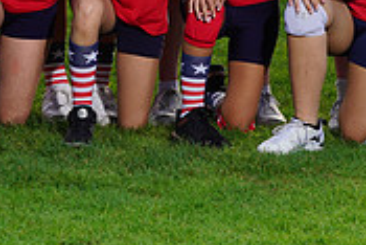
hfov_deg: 5.1
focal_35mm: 401
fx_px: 4080
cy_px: -141
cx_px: 42
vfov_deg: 3.4
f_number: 8
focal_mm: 121
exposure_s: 1/250
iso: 160
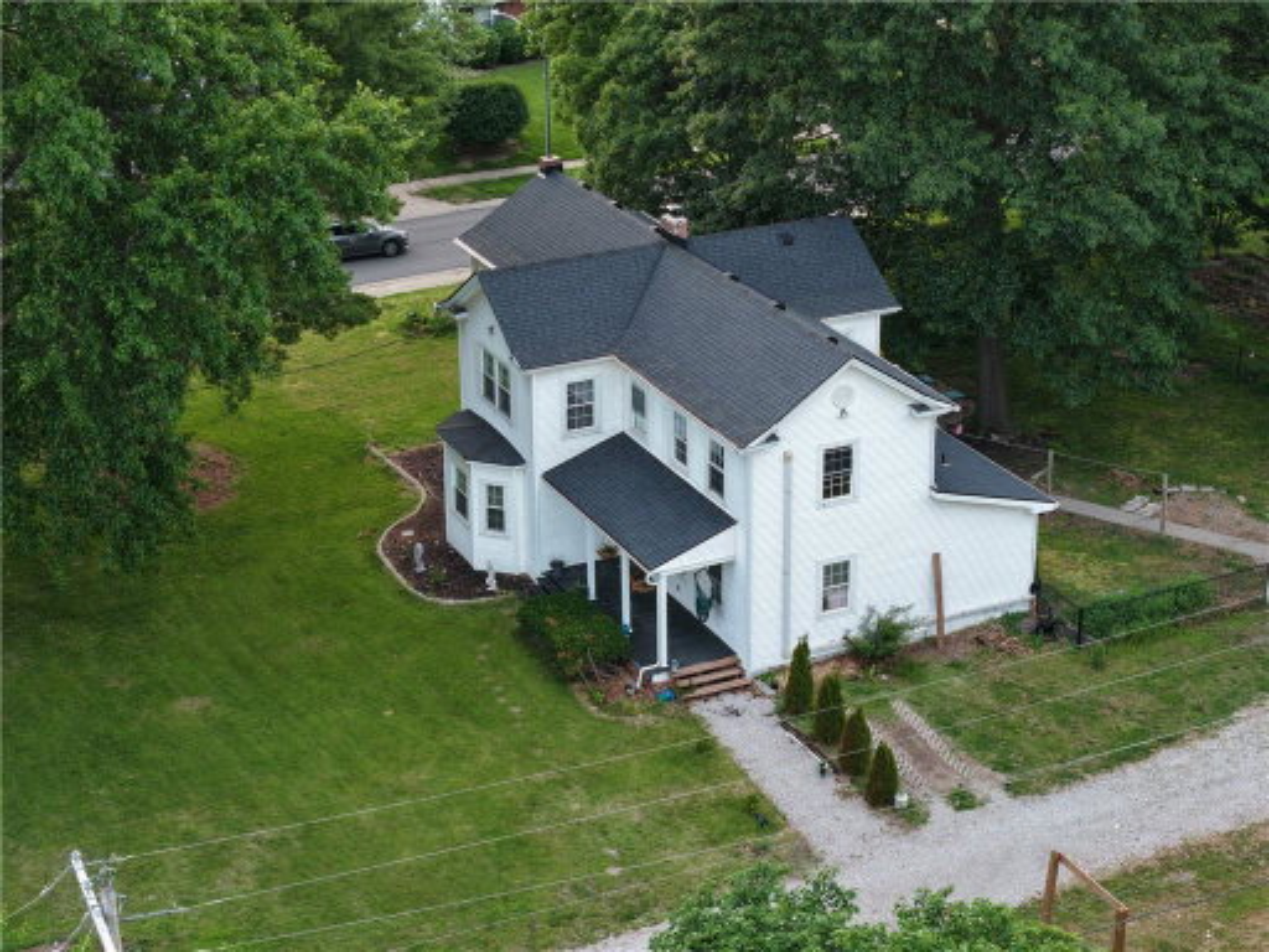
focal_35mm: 70
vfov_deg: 21.0
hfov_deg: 27.8
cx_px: 634
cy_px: 476
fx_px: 2566
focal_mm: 19.35
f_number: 2.8
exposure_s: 1/100
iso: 160
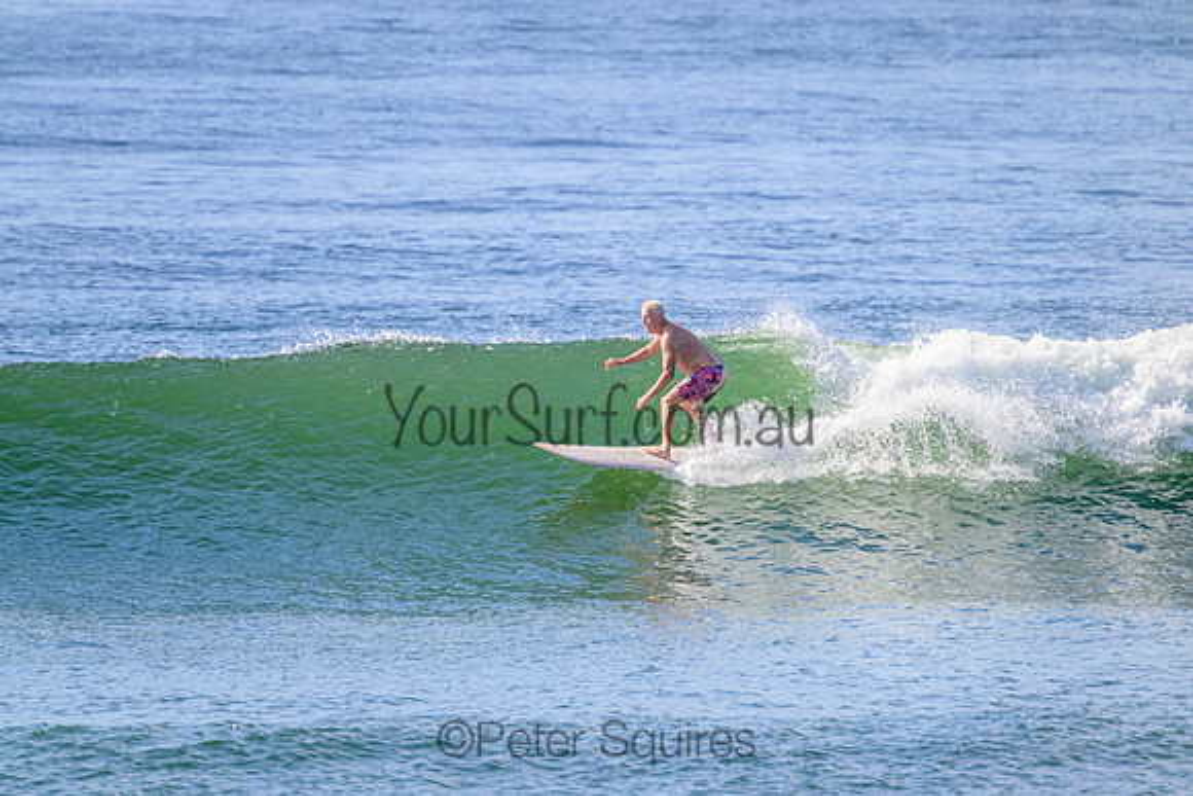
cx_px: 596
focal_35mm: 800
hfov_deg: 2.6
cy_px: 398
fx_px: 26516
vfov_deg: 1.7
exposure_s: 1/2000
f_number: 11
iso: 1250
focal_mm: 800
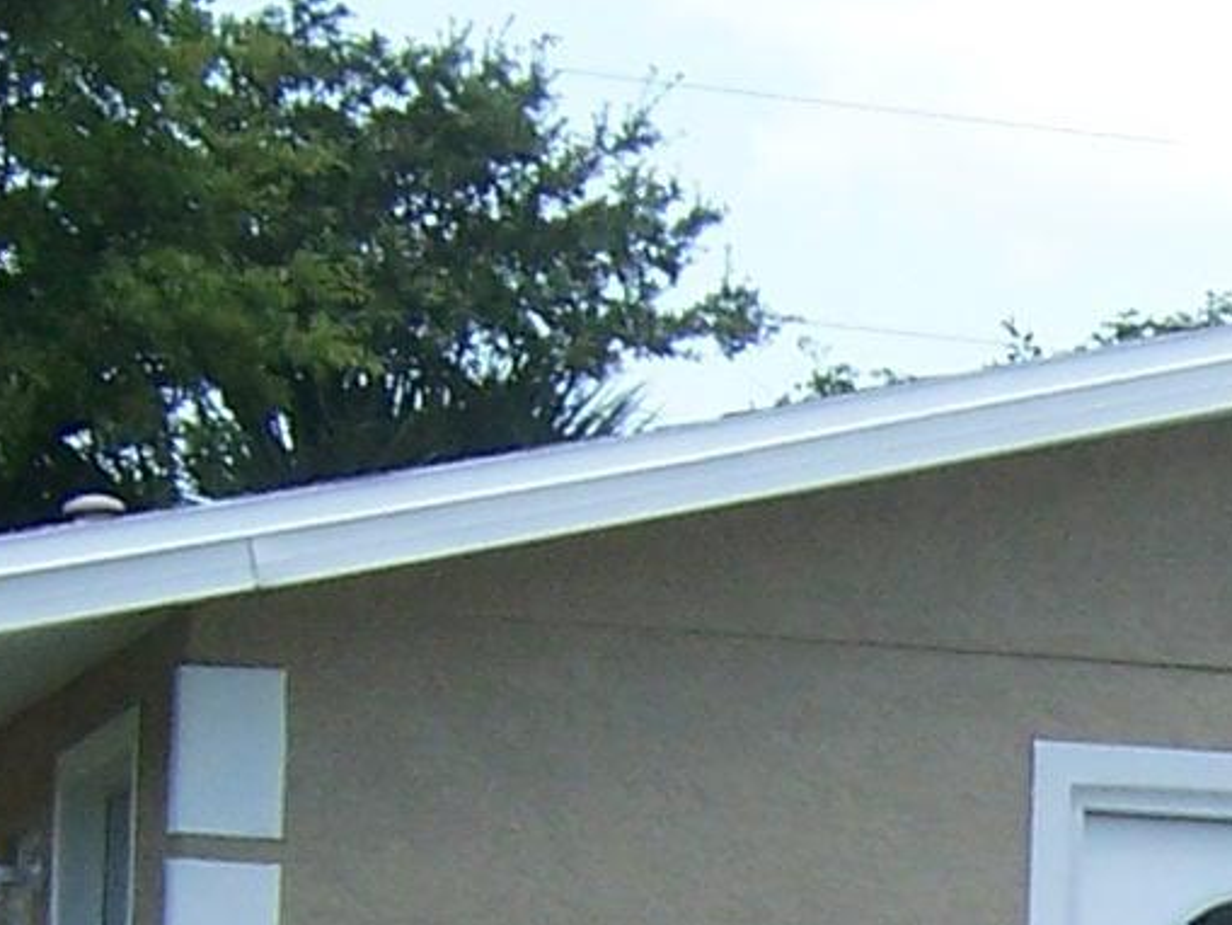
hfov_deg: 11.3
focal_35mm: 167
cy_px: 1388
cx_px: 1924
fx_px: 5945
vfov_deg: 8.7
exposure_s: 1/350
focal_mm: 5.5
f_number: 3.4
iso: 80
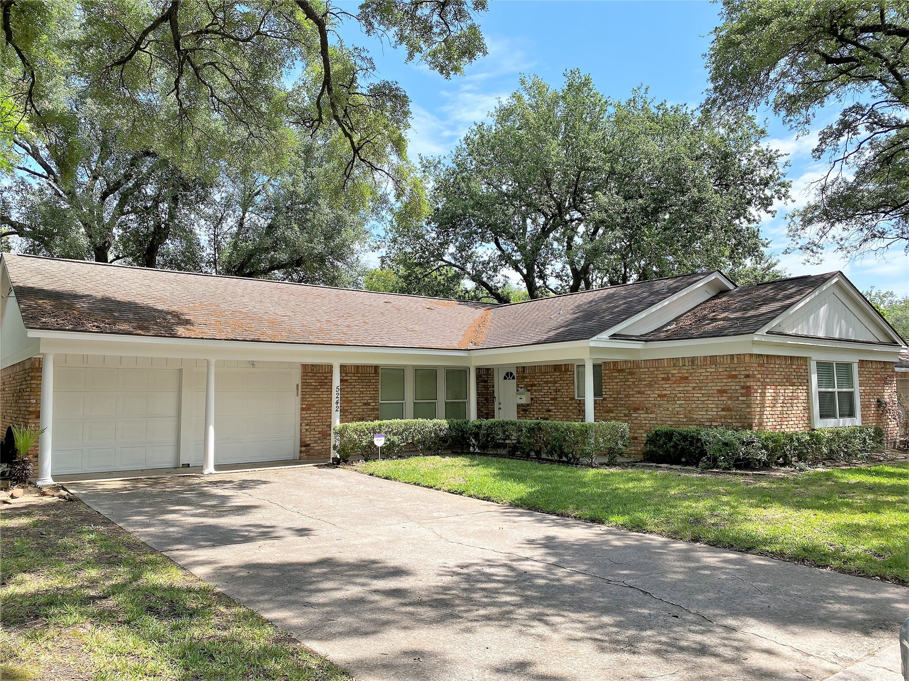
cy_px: 340
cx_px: 454
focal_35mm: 26
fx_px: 683
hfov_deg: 67.3
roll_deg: +0.4
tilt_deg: +5.0
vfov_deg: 53.1
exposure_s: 1/1412
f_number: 1.8
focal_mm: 4.25
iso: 32
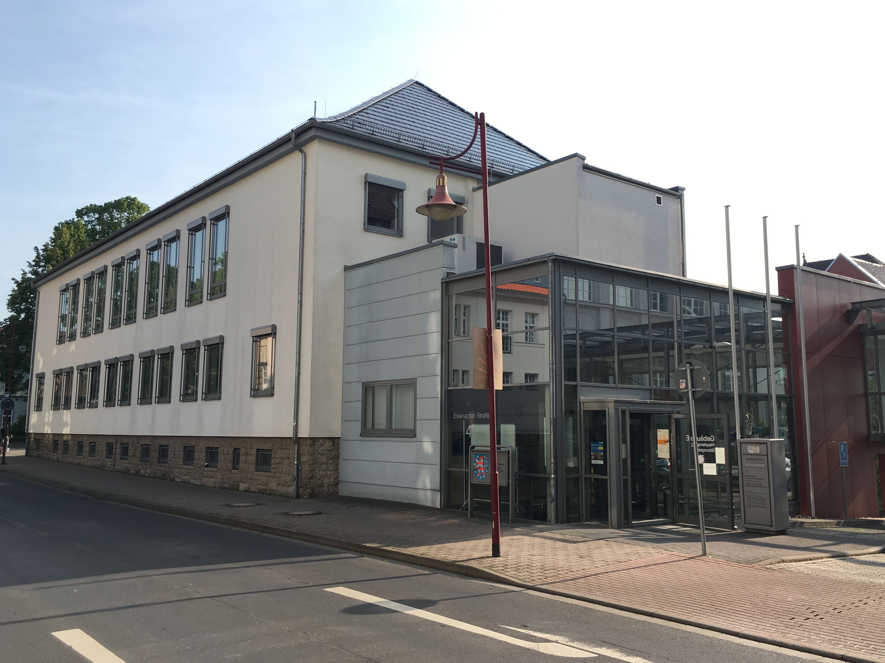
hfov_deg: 58.3
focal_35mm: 31
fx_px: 793
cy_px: 311
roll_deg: -1.0
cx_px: 462
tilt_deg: +7.5
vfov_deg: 45.4
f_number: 2.2
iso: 25
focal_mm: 4.15
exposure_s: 1/801
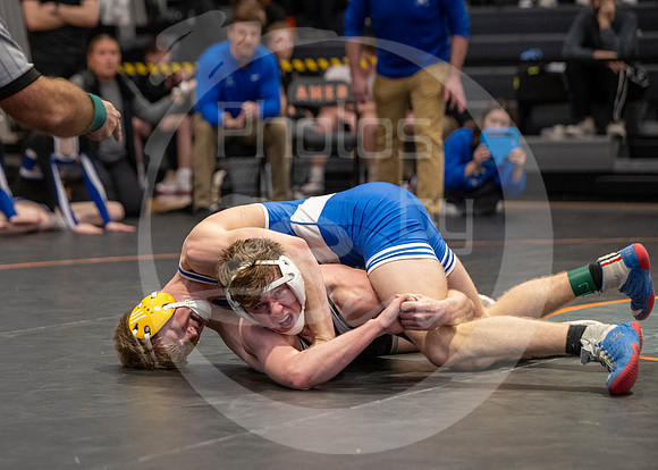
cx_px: 196
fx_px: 2481
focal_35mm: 133
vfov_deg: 10.8
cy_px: 327
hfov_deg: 15.1
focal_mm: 91
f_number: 2.8
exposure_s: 1/1000
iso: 3200
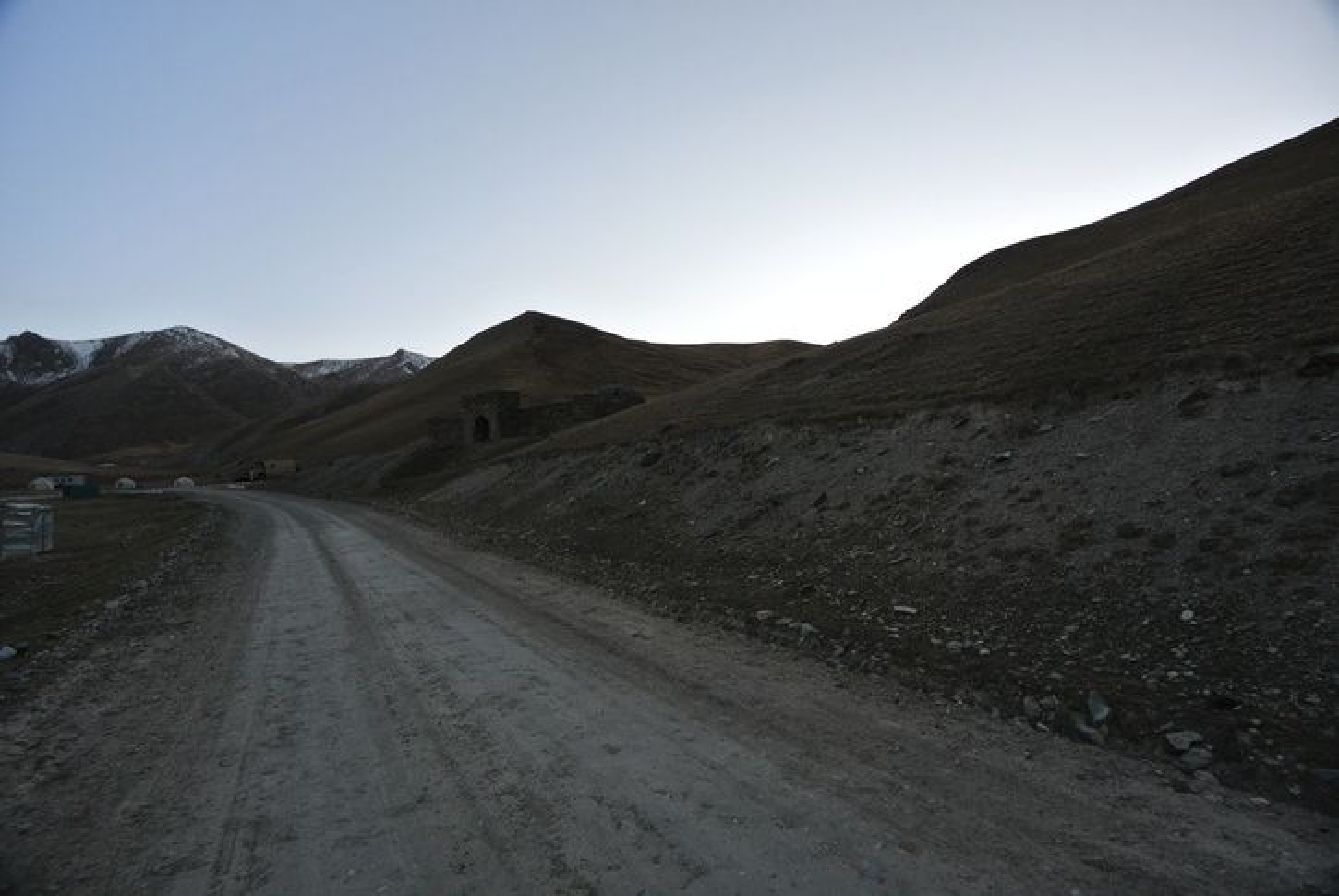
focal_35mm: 18
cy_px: 448
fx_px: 670
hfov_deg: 89.9
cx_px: 670
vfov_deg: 67.5
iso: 250
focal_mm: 6.7
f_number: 3.5
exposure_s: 1/60
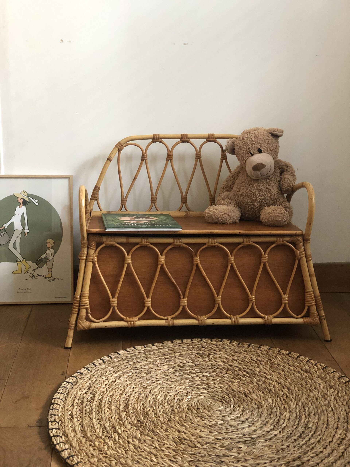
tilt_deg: -14.4
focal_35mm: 52
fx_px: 701
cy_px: 234
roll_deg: +0.0
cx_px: 175
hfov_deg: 28.0
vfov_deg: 36.8
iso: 160
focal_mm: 6
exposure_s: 1/24
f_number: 2.4
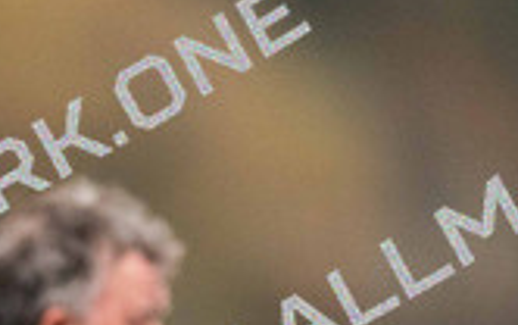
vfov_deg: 0.6
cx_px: -243
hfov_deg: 1.0
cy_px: 564
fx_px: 30104
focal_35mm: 2131
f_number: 4
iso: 3600
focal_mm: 600
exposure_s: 1/2500
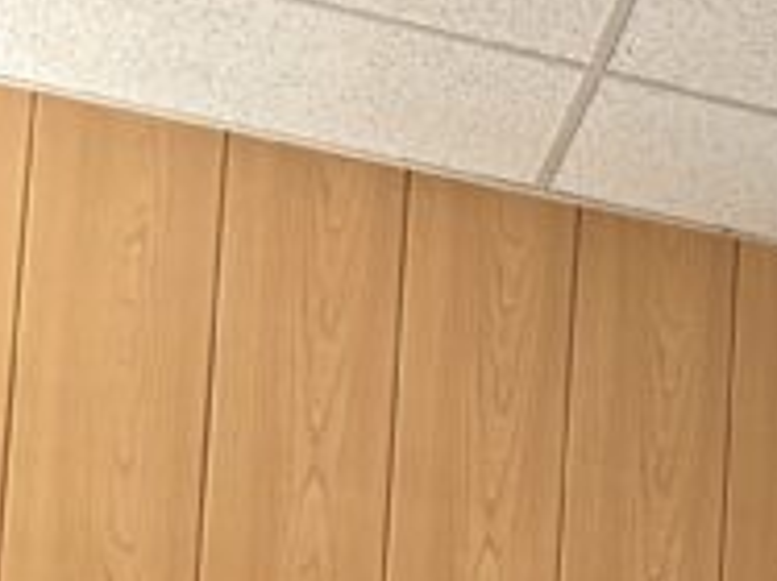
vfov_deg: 12.6
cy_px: 1029
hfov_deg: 15.4
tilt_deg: +4.1
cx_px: 1471
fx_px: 2400
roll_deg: -1.5
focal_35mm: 107
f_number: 1.5
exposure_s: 1/50
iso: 500
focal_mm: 5.7
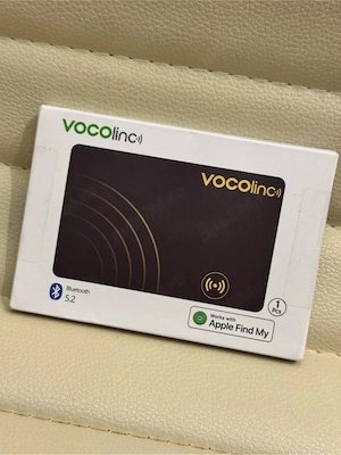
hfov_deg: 30.3
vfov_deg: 39.7
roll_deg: -6.9
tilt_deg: -25.2
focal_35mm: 48
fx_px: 630
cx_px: 170
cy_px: 228
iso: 250
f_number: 1.78
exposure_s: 1/49
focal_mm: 6.76
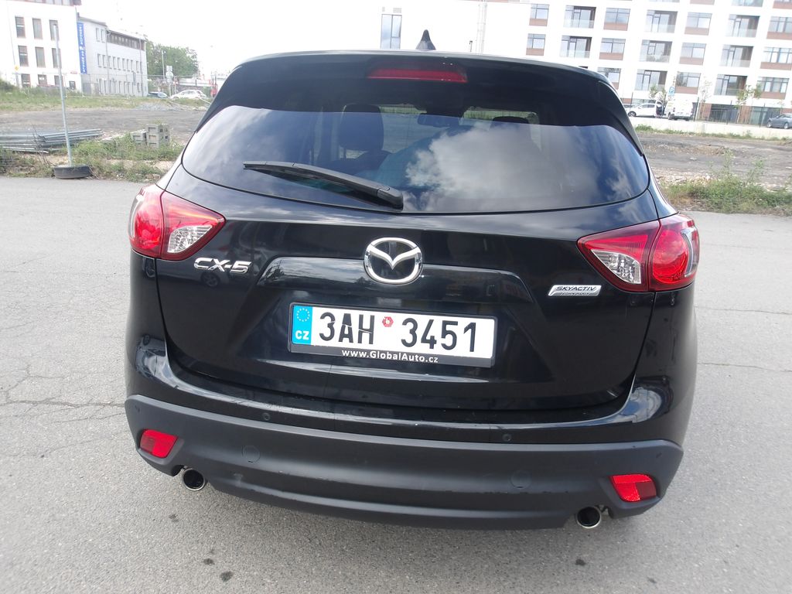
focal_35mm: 27
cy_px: 297
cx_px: 396
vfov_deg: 51.4
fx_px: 618
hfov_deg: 65.3
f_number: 3
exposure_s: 1/292
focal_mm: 4.9
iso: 100
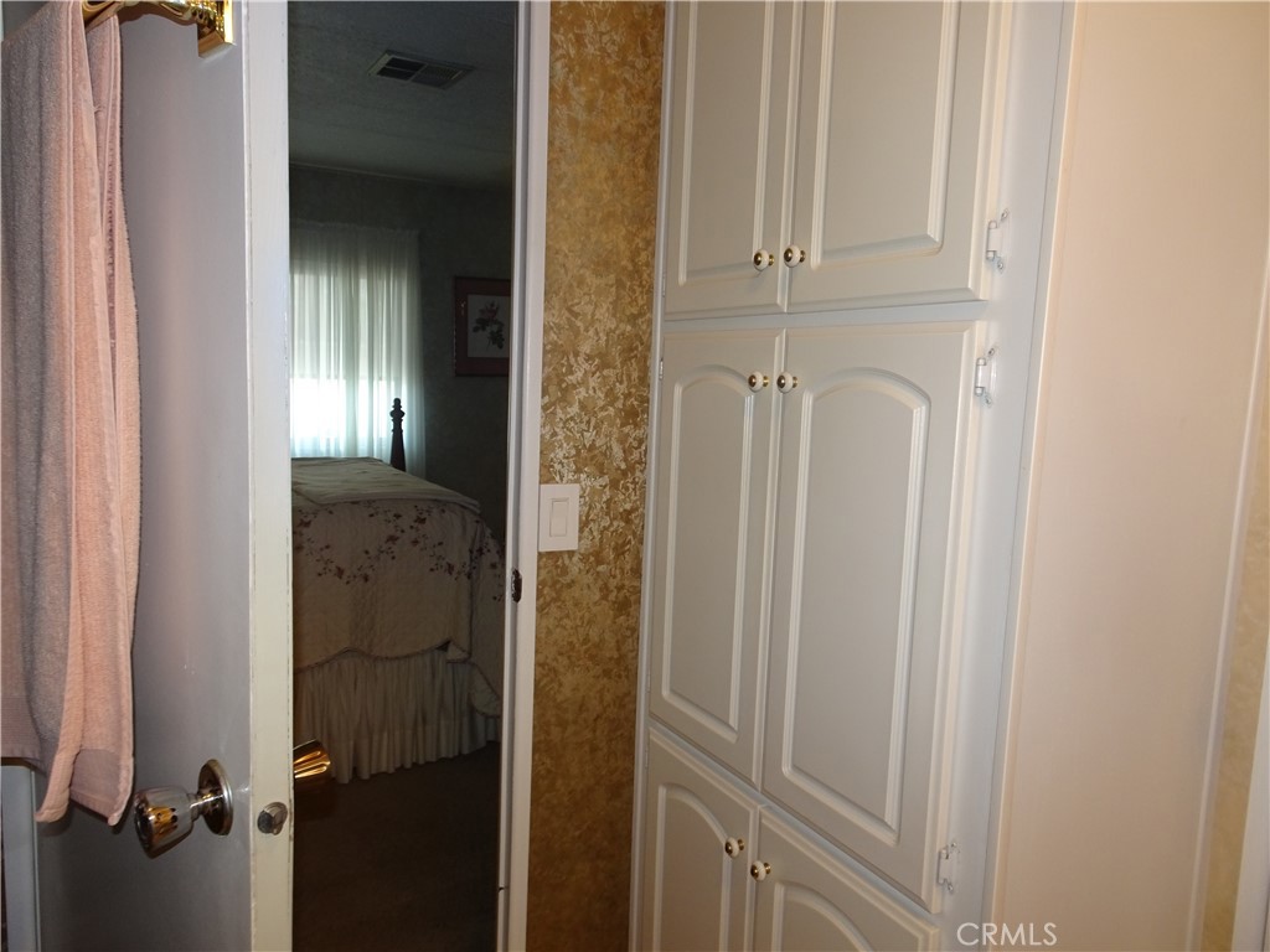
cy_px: 476
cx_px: 635
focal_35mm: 24
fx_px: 881
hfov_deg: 71.6
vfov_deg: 56.8
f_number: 3.5
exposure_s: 1/30
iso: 125
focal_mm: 4.1
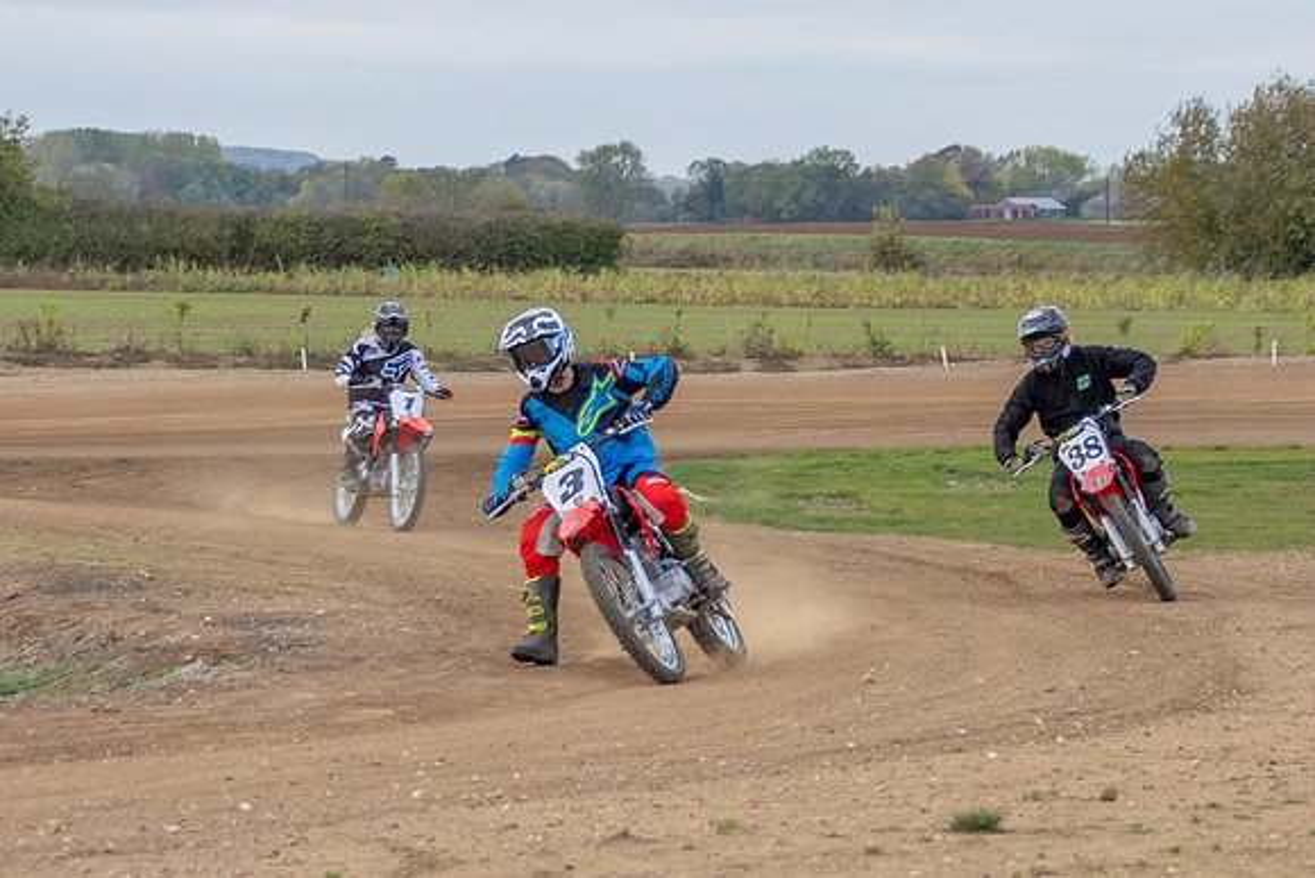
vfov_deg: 7.9
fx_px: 6370
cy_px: 470
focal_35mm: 174
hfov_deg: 11.8
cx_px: 831
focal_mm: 70
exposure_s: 1/400
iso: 400
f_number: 6.3
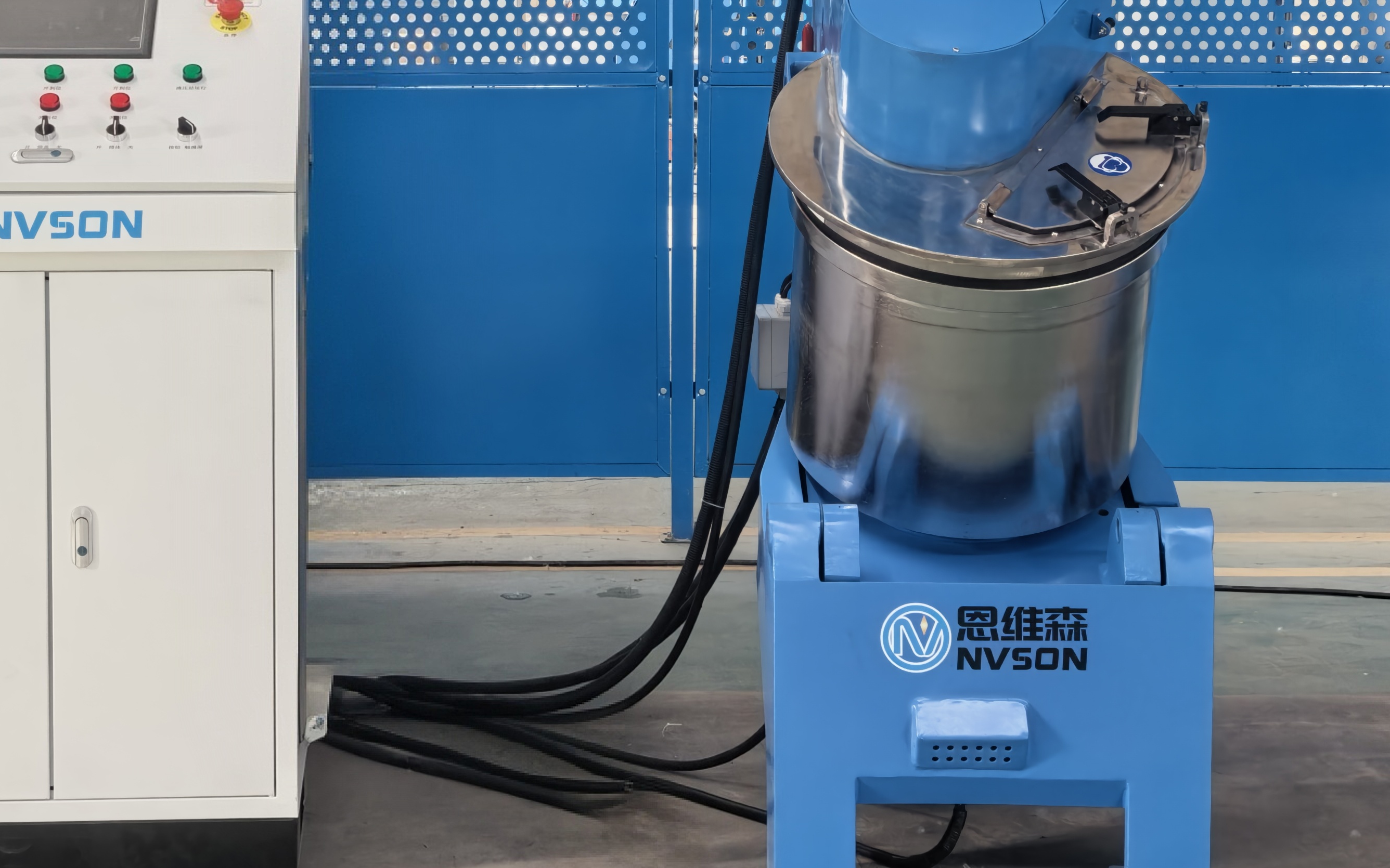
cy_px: 193
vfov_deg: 16.6
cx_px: 492
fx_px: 2955
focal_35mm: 78
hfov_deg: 26.4
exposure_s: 1/100
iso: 125
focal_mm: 7
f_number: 4
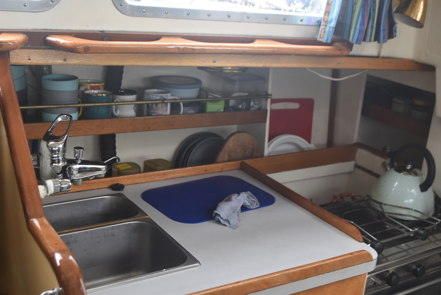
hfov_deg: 41.1
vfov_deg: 28.1
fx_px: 588
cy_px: 148
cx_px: 220
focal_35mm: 48
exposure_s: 1/100
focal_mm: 32
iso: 400
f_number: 5
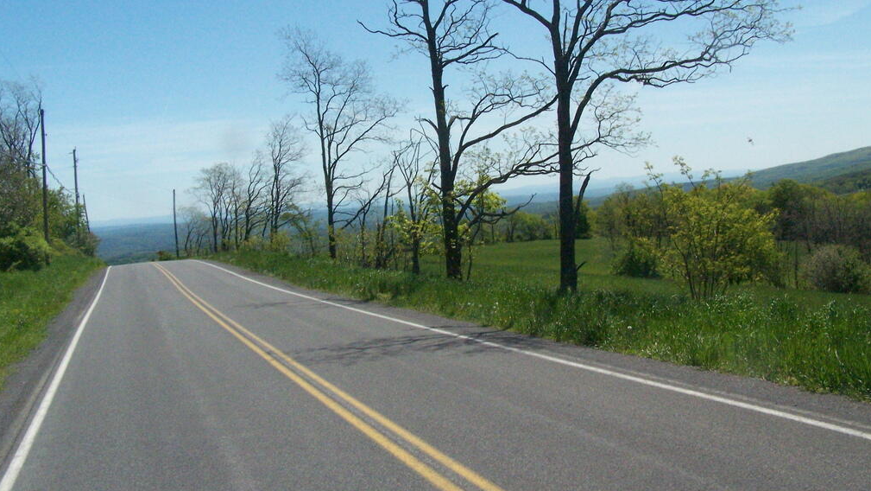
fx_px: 970
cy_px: 194
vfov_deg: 28.3
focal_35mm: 42
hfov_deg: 48.3
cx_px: 439
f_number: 5.6
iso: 400
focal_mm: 6.3
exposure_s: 1/1000
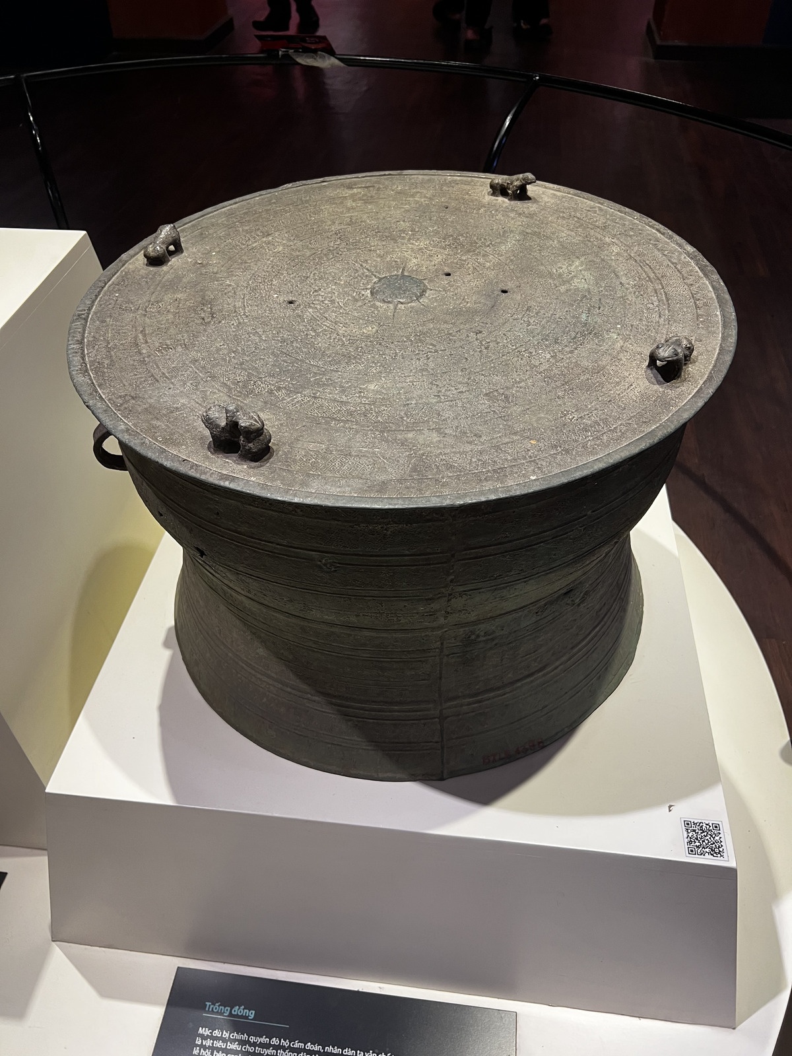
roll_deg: +1.0
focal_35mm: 26
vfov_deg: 67.3
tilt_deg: -43.8
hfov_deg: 53.1
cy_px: 528
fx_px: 793
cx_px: 396
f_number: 1.5
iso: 125
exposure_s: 1/50
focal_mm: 5.7
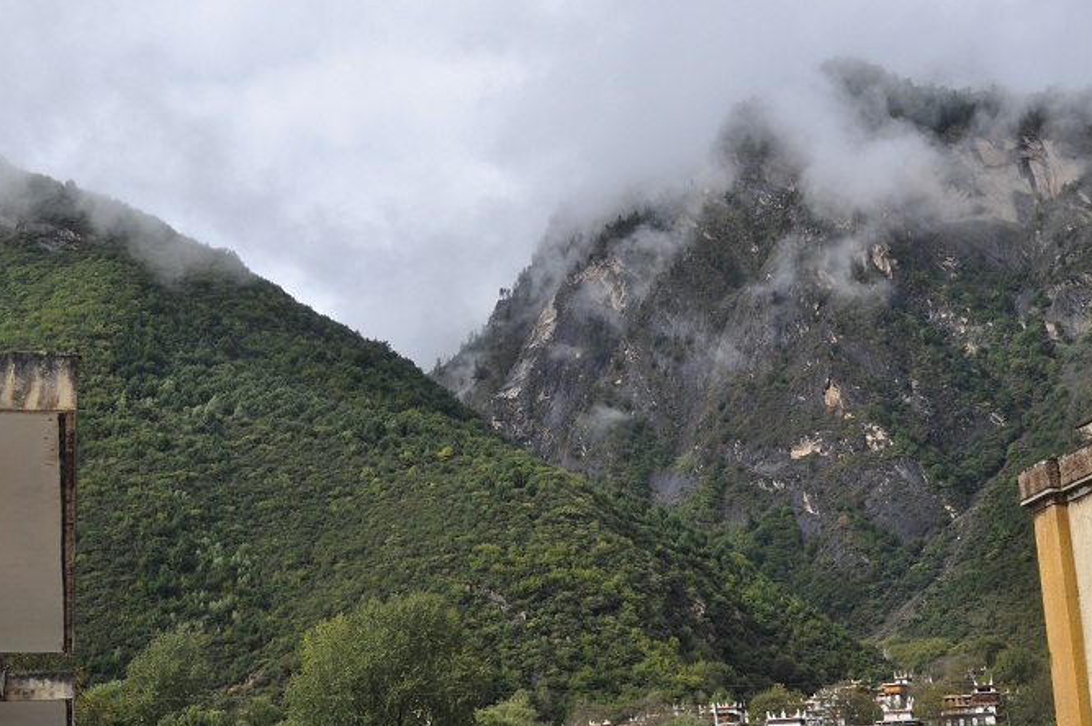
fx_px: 1636
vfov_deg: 25.0
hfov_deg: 36.9
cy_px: 410
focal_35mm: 54
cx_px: 547
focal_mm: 28
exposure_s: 1/200
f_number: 10
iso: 200
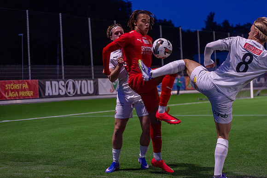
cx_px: 134
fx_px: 531
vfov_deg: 19.0
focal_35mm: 72
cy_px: 89
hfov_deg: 28.2
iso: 8000
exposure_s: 1/1000
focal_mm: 70
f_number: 3.2
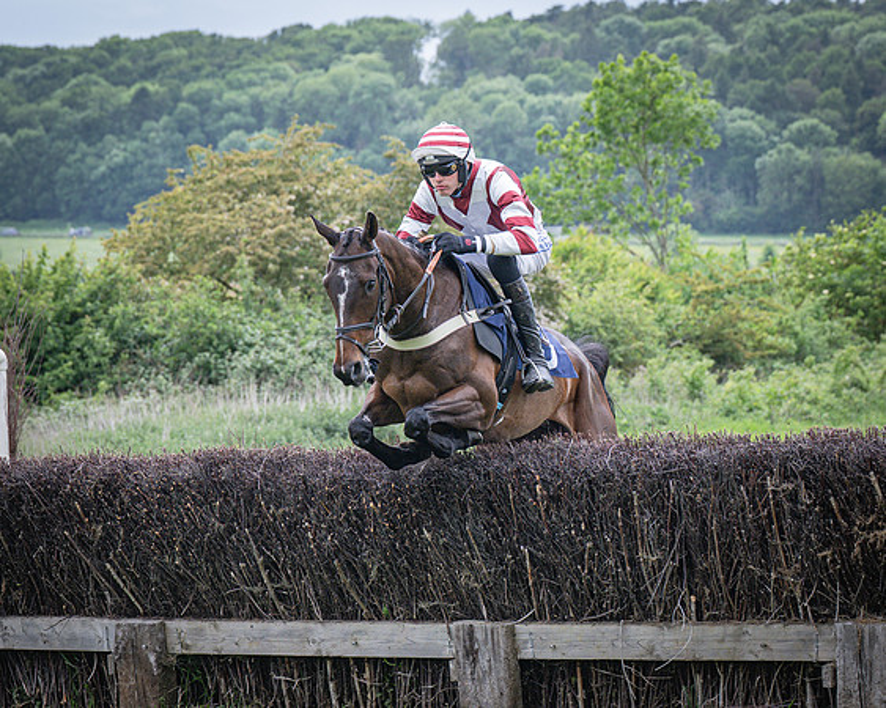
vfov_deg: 11.6
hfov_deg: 14.4
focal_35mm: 133
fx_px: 3492
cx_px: 331
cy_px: 331
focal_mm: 70
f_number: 3.5
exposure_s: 1/1600
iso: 400
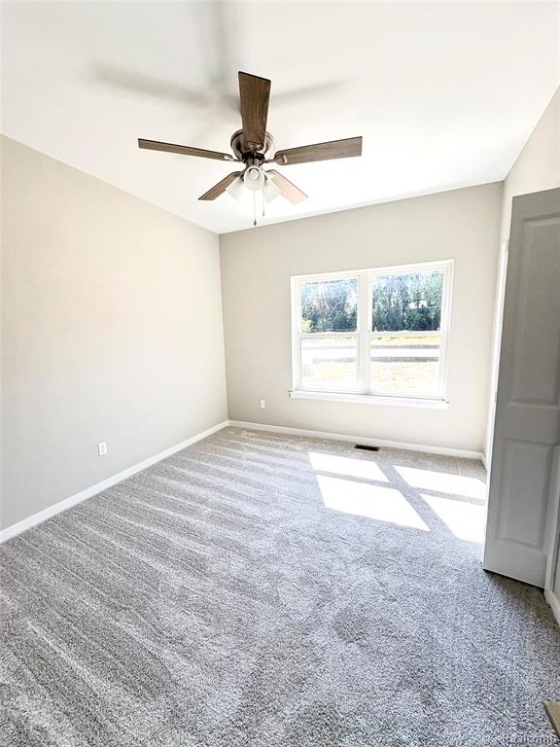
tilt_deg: -8.9
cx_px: 280
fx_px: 302
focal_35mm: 14
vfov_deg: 102.1
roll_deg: +1.4
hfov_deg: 85.7
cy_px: 374
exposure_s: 1/453
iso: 64
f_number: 2.2
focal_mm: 2.22
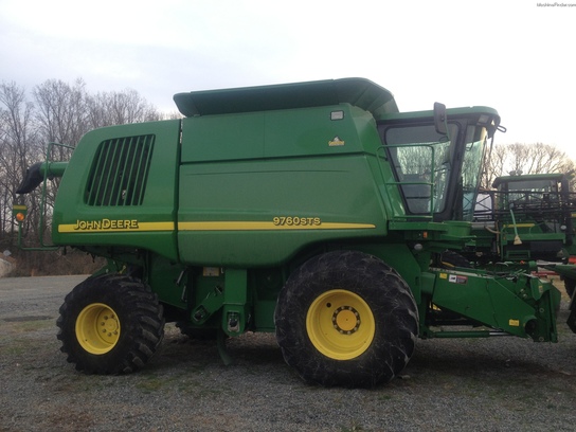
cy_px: 216
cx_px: 288
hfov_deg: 52.6
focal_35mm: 35
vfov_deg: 40.7
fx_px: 582
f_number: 2.4
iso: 50
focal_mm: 4.28
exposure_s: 1/356
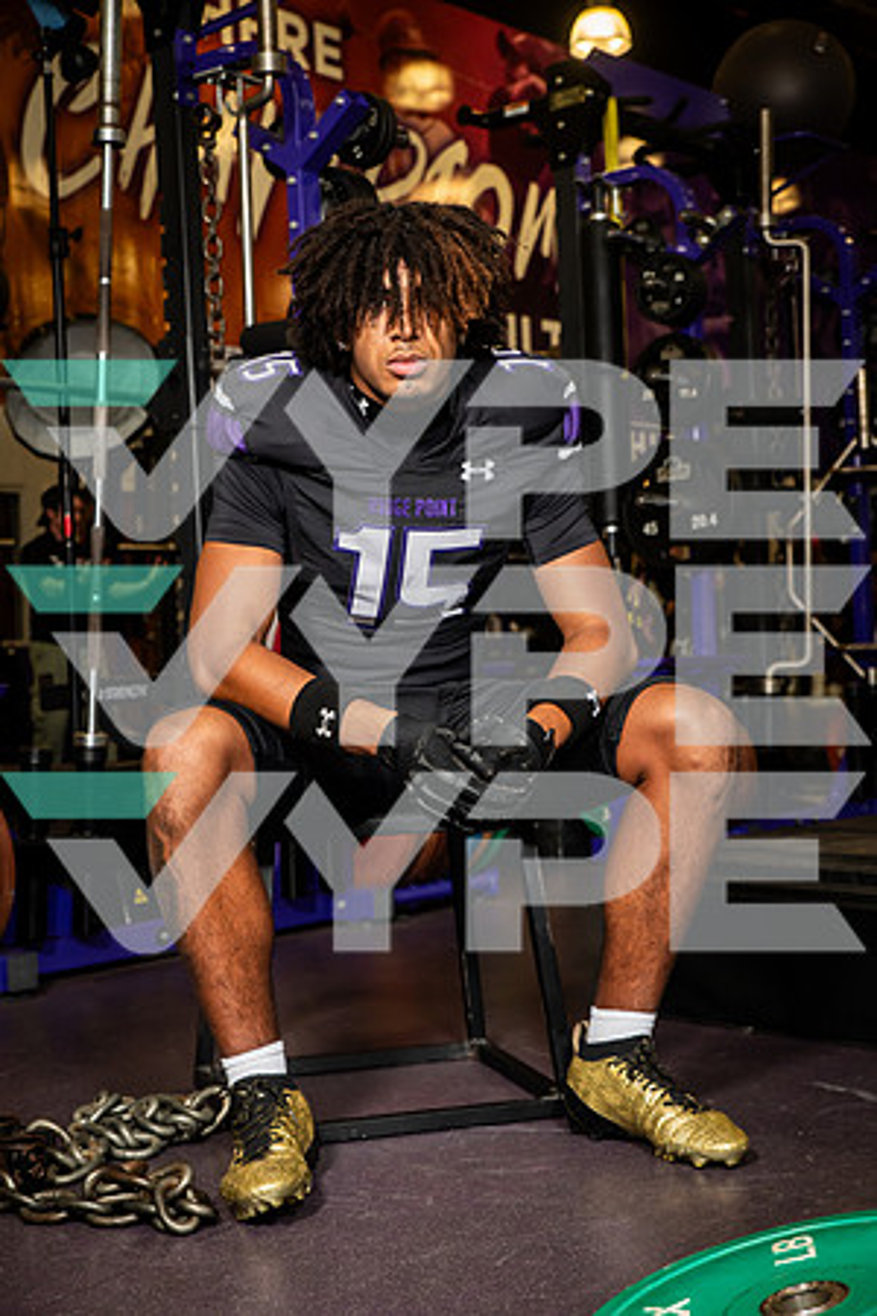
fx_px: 2010
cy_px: 658
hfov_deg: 24.6
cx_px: 438
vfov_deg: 36.2
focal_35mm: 55
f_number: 5.6
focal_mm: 55
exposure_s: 1/250
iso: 500
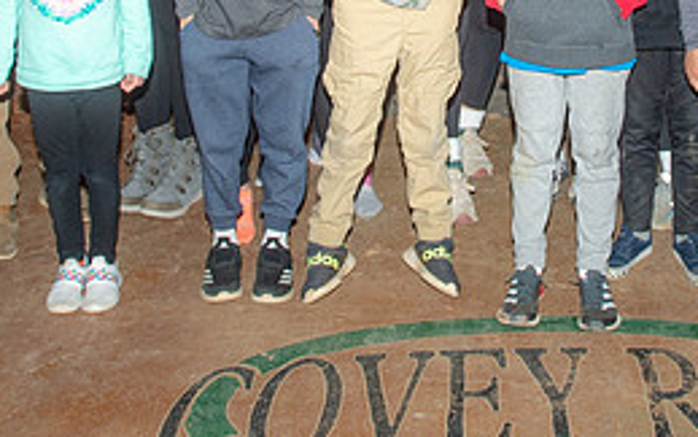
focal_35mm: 66
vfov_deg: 18.6
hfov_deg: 30.7
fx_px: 1256
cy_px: -98
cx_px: 494
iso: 500
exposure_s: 1/200
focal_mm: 17
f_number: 3.5
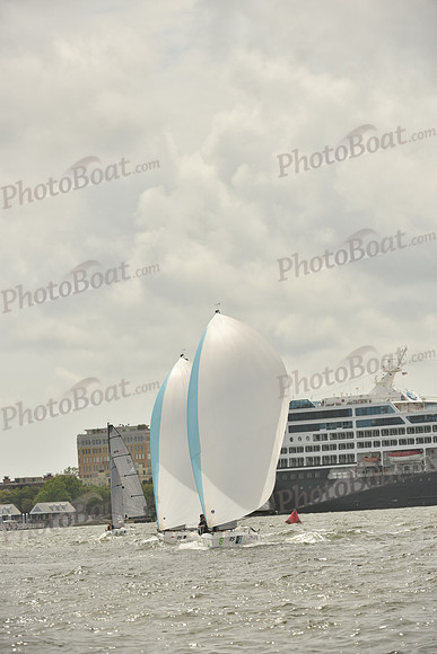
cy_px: 327
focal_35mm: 200
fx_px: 3639
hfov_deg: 6.9
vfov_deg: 10.3
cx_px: 218
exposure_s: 1/1250
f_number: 8
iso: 320
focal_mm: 200
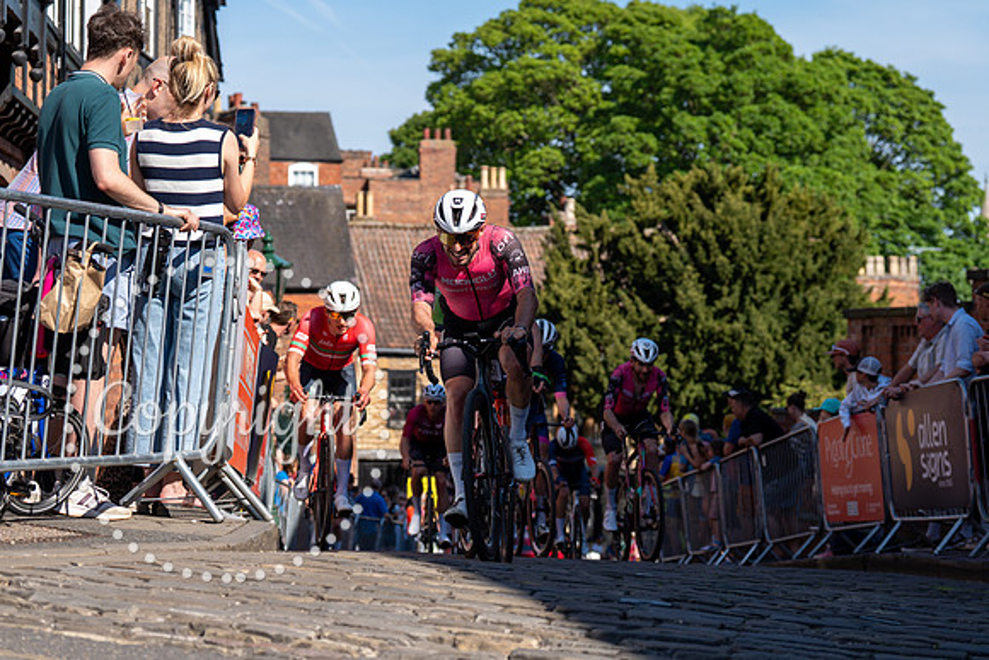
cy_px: 322
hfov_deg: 24.9
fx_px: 2236
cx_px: 458
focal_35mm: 81
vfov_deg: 16.8
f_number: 3.5
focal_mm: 70
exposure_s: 1/1000
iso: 100
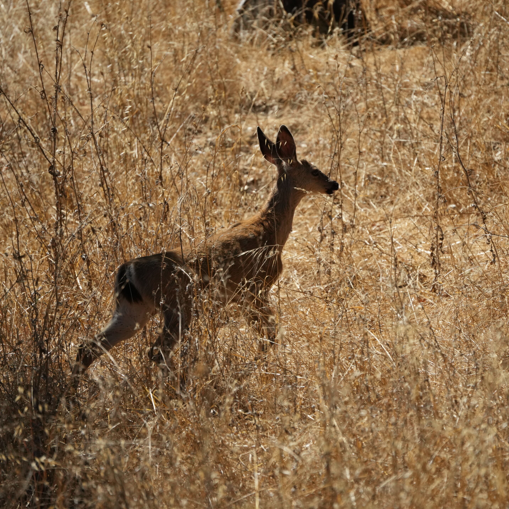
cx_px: 324
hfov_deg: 3.4
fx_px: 8501
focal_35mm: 511
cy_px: 254
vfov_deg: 3.4
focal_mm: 400
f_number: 6.3
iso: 800
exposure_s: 1/2500
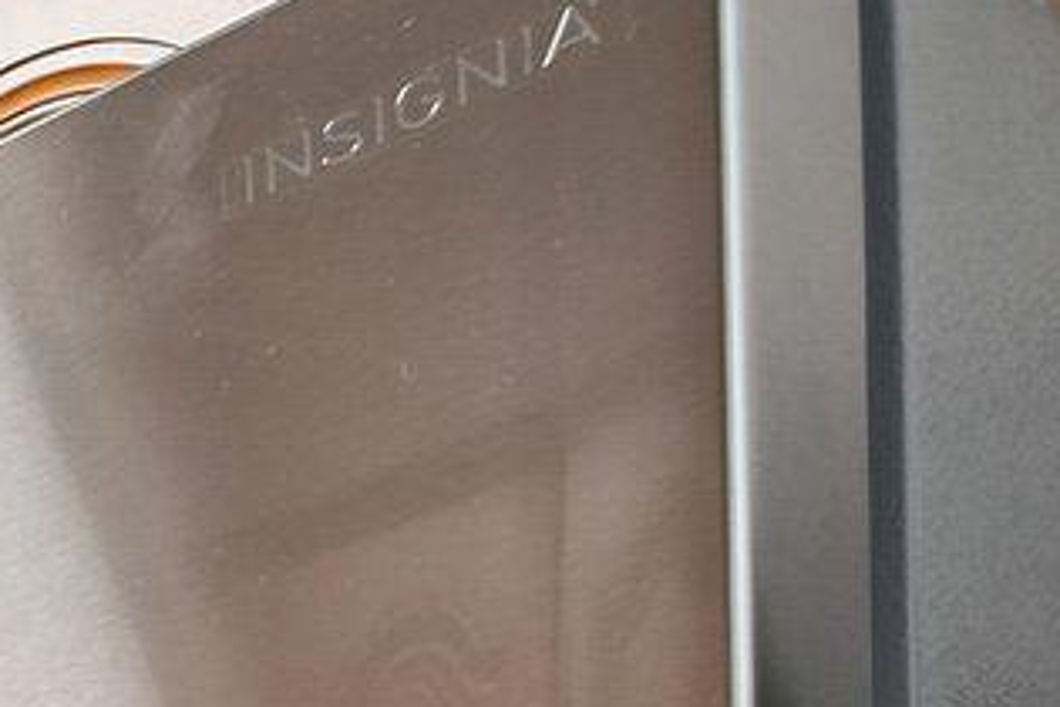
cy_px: 1773
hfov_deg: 13.8
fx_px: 3062
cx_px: -1491
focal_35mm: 104
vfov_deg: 10.9
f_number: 8
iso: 400
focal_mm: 16
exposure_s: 1
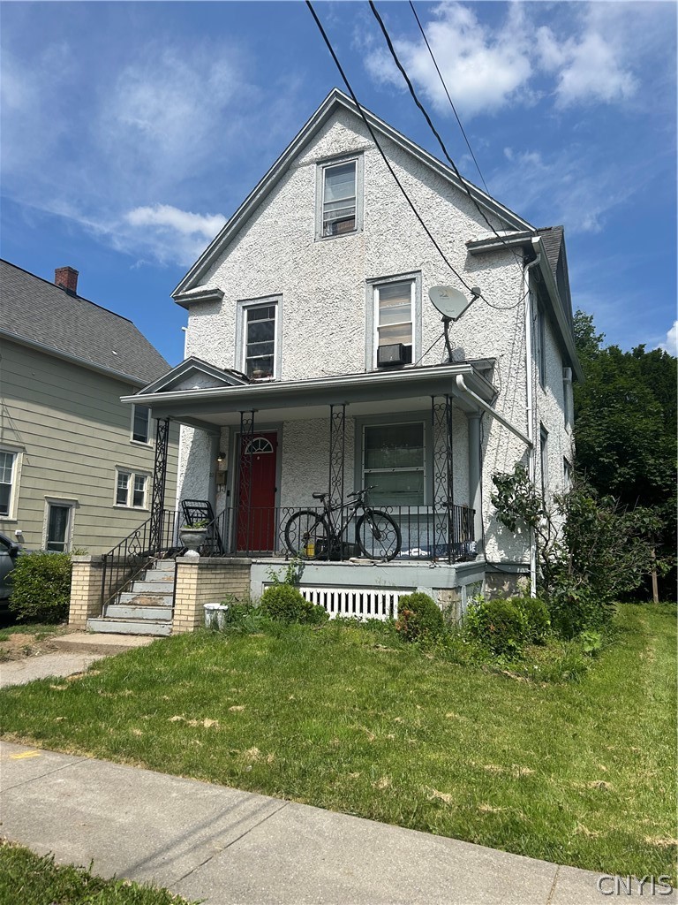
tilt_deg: +9.1
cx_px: 339
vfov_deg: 67.3
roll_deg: -1.8
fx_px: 679
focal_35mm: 26
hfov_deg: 53.1
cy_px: 452
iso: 50
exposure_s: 1/5587
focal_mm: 5.7
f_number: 1.5
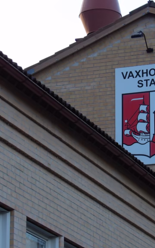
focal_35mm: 203
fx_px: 1372
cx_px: 117
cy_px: 124
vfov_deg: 10.3
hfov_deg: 6.5
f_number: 4.3
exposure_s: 1/100
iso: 110
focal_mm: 25.6
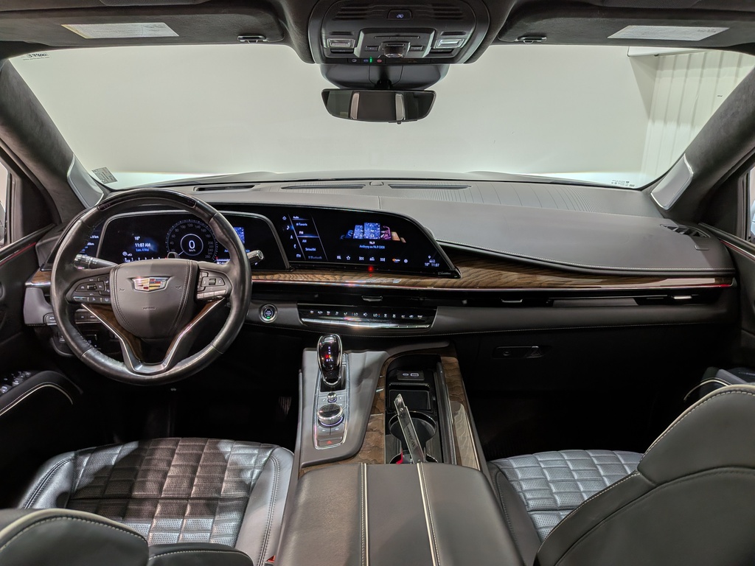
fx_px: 523
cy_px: 283
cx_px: 378
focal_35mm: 24
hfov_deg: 71.6
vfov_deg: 56.8
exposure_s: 1/186
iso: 26
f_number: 1.7
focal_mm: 4.53
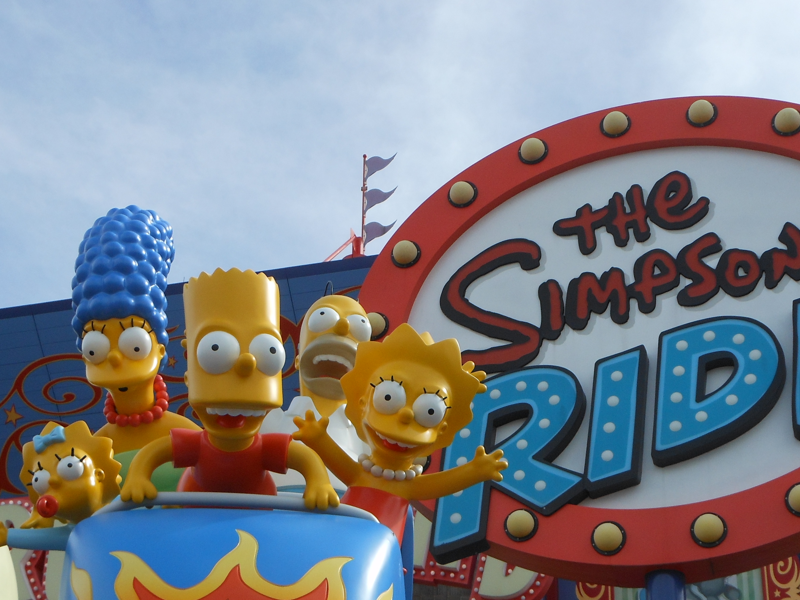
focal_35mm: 65
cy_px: 447
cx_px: 423
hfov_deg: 29.8
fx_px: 1502
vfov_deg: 22.4
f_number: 3.6
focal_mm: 6.8
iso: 80
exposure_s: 1/800
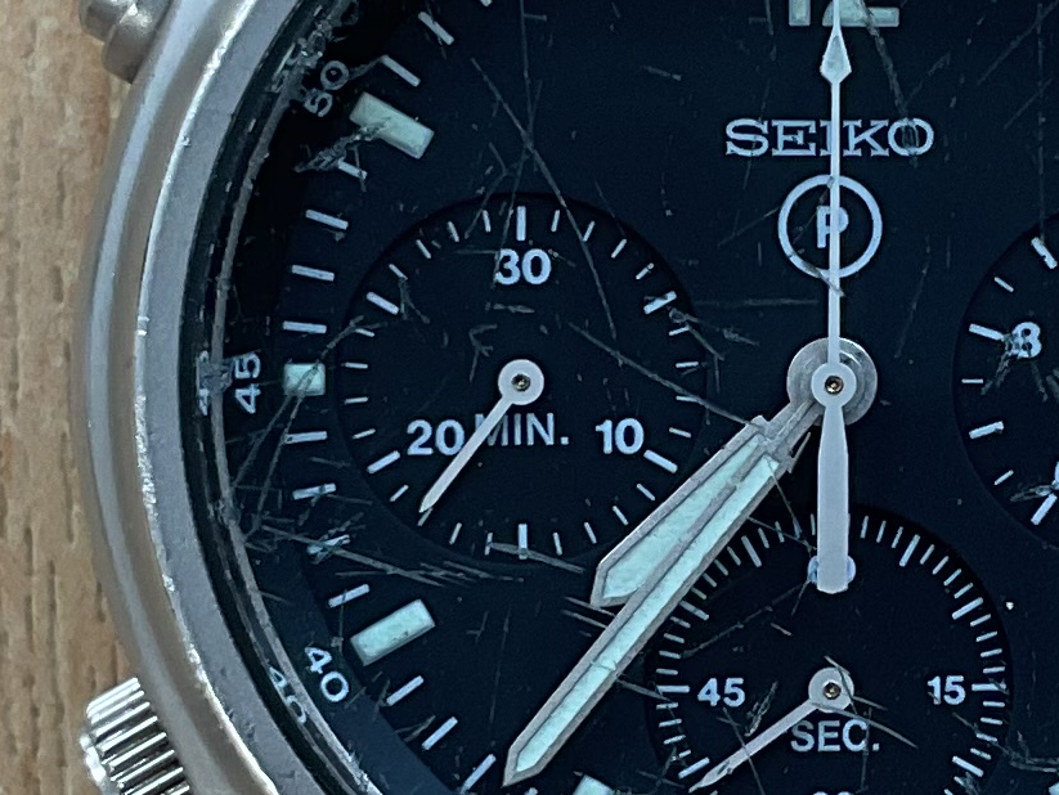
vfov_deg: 10.5
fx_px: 4346
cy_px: 385
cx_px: 863
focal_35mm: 142
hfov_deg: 13.8
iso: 25
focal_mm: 3
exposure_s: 1/120
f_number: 1.8
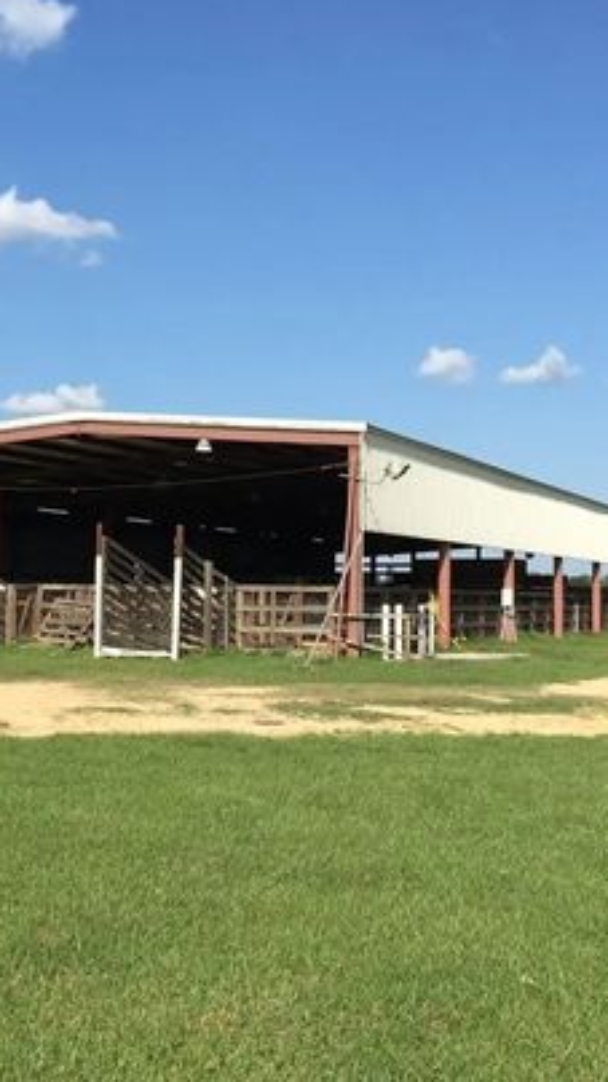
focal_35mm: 50
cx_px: 166
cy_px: 570
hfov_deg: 23.7
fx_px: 1434
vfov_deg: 41.3
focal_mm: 4.15
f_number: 2.2
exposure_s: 1/2083
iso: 32
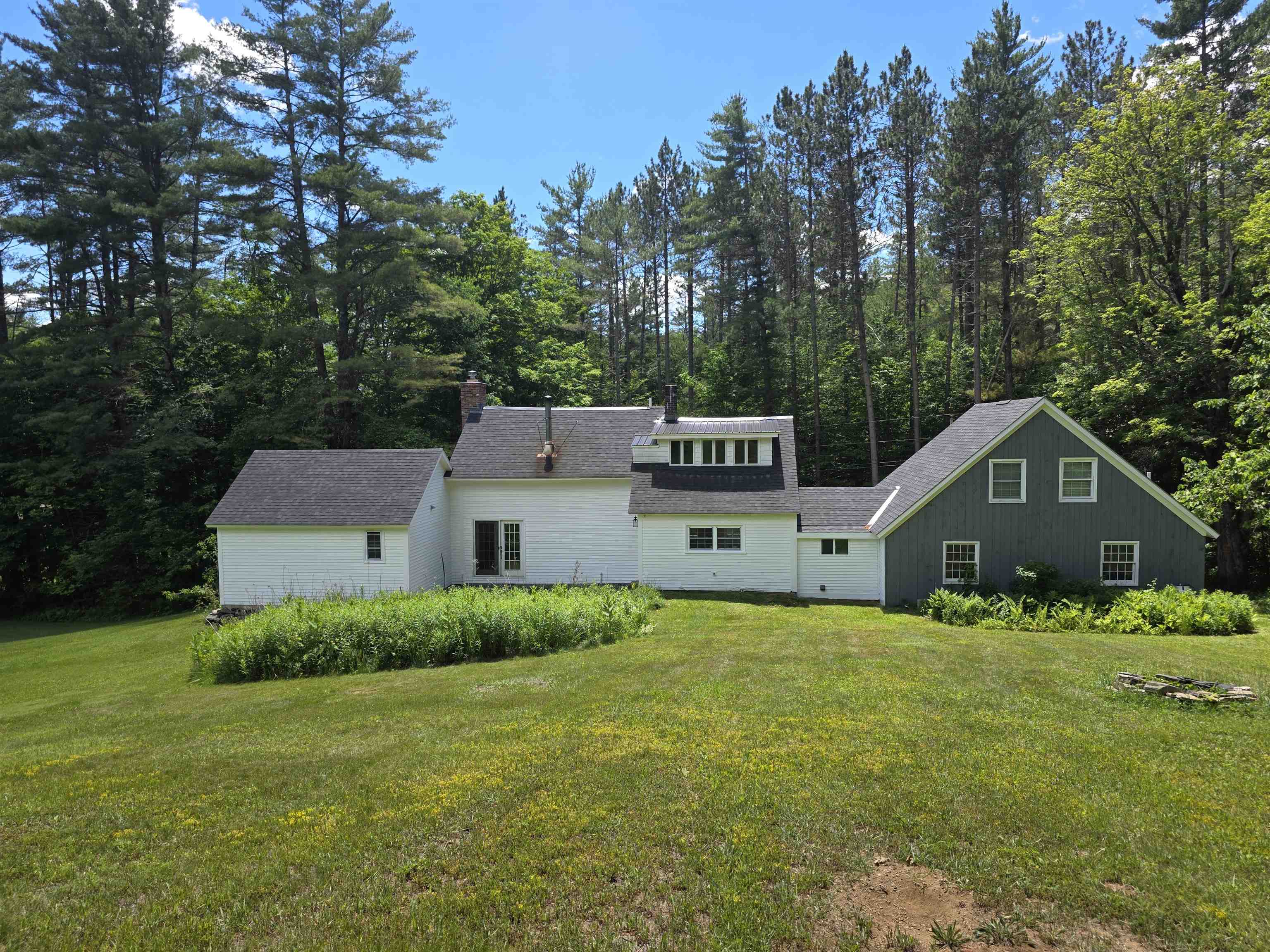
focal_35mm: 23
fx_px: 844
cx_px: 635
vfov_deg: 58.9
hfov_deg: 73.9
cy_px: 476
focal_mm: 6.3
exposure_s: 1/2216
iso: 80
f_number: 1.7
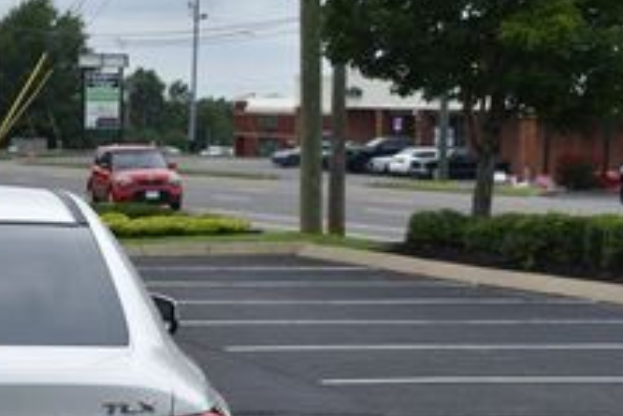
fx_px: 2621
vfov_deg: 9.0
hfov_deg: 13.2
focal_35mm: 151
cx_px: -126
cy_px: 313
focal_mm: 35
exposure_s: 1/250
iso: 100
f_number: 8
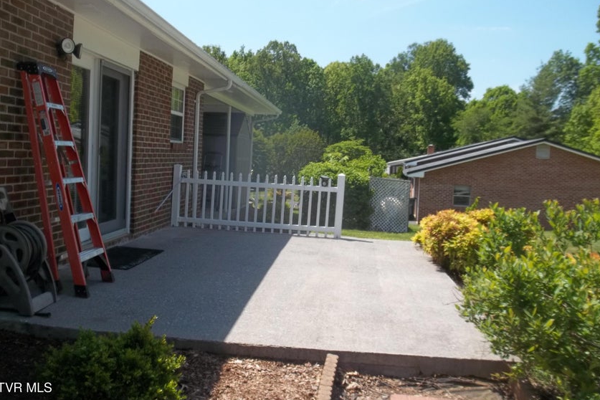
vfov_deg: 37.8
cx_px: 301
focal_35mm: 35
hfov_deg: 54.4
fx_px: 583
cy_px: 179
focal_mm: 5.9
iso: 64
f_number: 8
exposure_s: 1/125
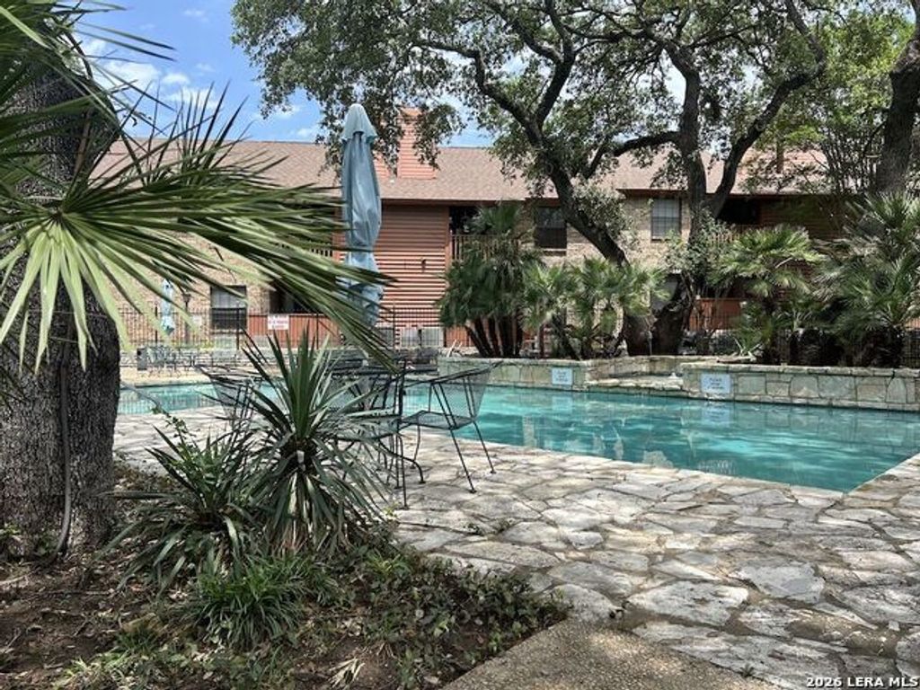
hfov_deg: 67.3
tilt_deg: -1.0
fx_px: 691
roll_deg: +0.5
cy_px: 345
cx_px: 460
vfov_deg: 53.1
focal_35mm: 26
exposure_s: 1/1838
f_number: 1.5
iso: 50
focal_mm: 5.7
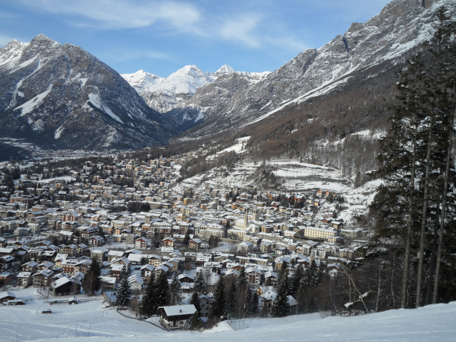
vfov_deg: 38.7
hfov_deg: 50.1
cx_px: 228
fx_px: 487
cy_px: 171
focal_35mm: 37
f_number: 4
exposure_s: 1/750
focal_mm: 6.6
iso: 80
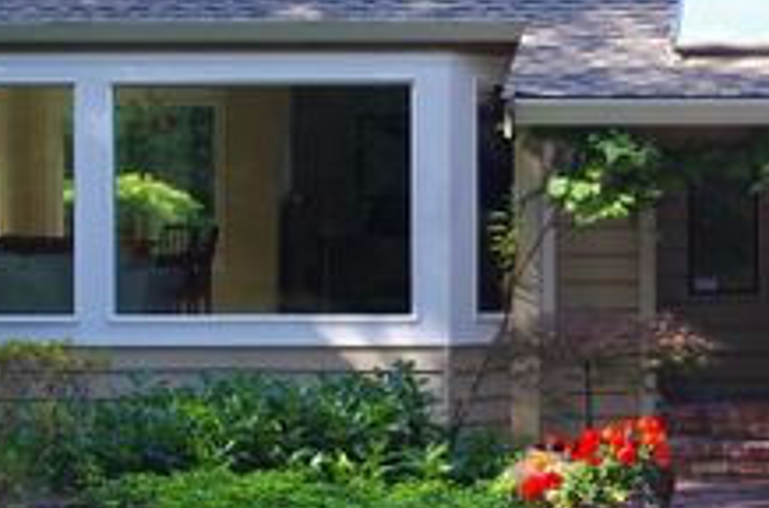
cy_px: 185
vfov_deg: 10.1
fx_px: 2875
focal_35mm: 135
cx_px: 614
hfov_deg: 15.1
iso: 400
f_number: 8
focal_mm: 33
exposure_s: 1/60
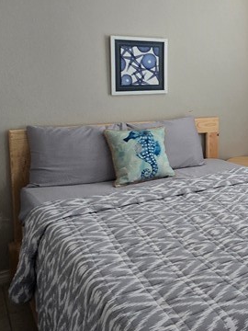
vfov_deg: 49.2
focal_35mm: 37
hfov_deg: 33.6
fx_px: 353
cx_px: 274
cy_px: 107
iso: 100
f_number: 2.2
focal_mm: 2.2
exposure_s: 1/60
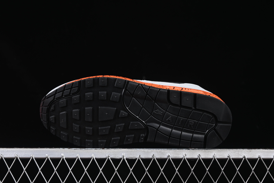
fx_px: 571
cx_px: 137
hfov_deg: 27.0
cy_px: 92
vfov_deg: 18.2
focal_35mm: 75
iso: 160
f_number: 6.3
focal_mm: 50
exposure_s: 1/60
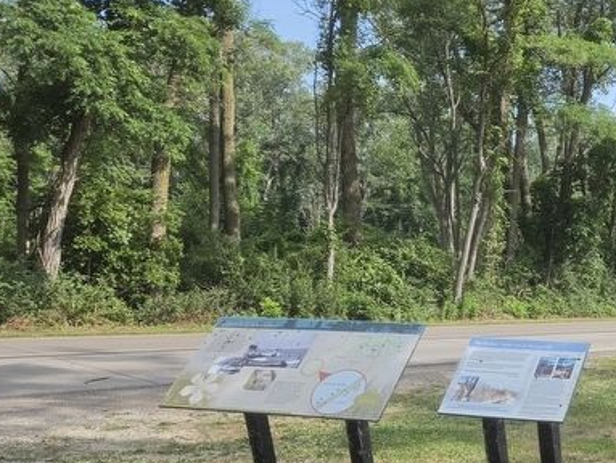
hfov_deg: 35.6
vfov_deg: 29.8
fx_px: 855
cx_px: 624
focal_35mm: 48
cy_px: 350
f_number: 1.8
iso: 80
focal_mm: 5.4
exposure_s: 1/2082
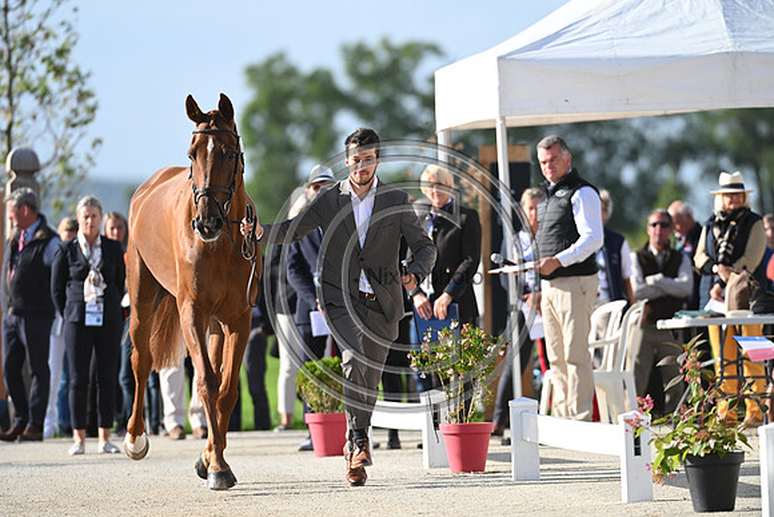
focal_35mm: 400
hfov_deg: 5.2
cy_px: 258
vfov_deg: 3.4
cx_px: 387
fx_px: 8602
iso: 560
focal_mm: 400
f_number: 5
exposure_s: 1/1600
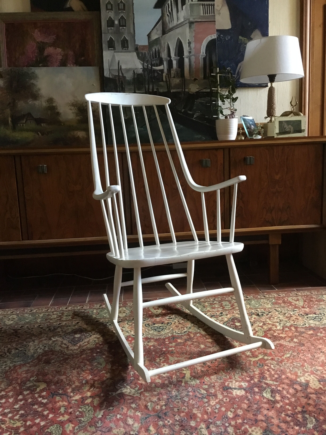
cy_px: 218
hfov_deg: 45.4
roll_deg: +2.4
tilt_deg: -9.3
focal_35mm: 31
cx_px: 163
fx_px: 389
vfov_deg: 58.4
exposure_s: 1/17
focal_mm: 3.3
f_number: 2.4
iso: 200
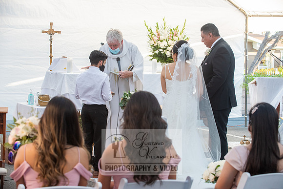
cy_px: 94
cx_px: 142
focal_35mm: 99
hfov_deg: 20.7
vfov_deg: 13.9
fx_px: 775
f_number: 6.3
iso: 800
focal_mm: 98
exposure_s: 1/125
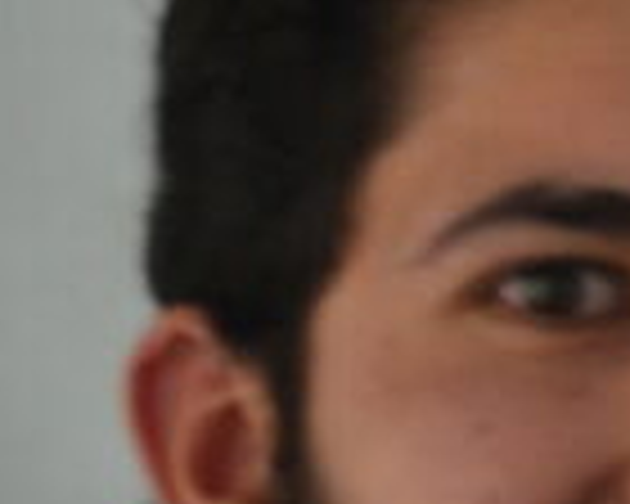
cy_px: 943
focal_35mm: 304
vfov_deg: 5.0
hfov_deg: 5.5
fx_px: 5668
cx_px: 2498
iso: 400
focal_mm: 26
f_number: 4.2
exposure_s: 1/30
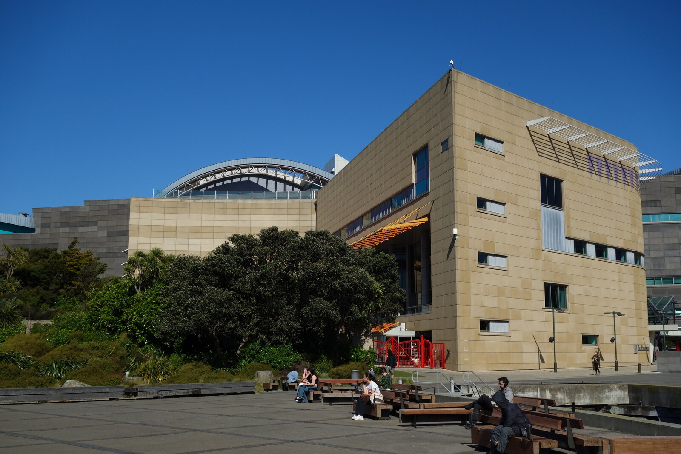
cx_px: 340
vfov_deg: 33.4
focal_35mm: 40
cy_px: 227
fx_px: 757
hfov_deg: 48.5
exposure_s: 1/800
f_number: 6.3
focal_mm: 14.75
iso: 125
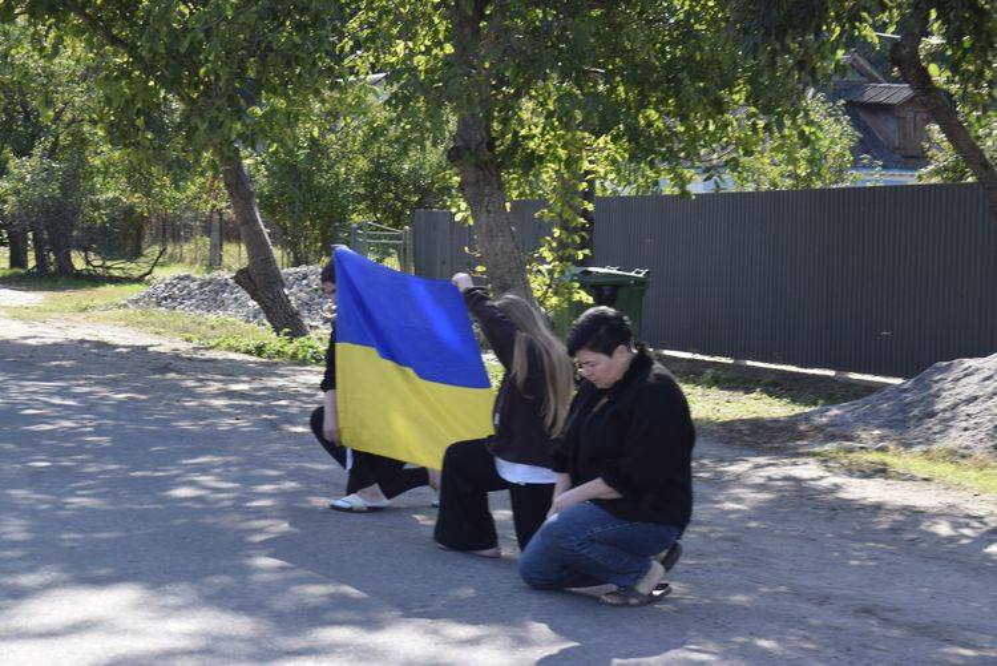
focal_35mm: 82
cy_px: 333
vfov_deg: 16.6
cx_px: 498
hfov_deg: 24.6
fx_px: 2286
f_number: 8
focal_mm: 55
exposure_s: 1/250
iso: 360
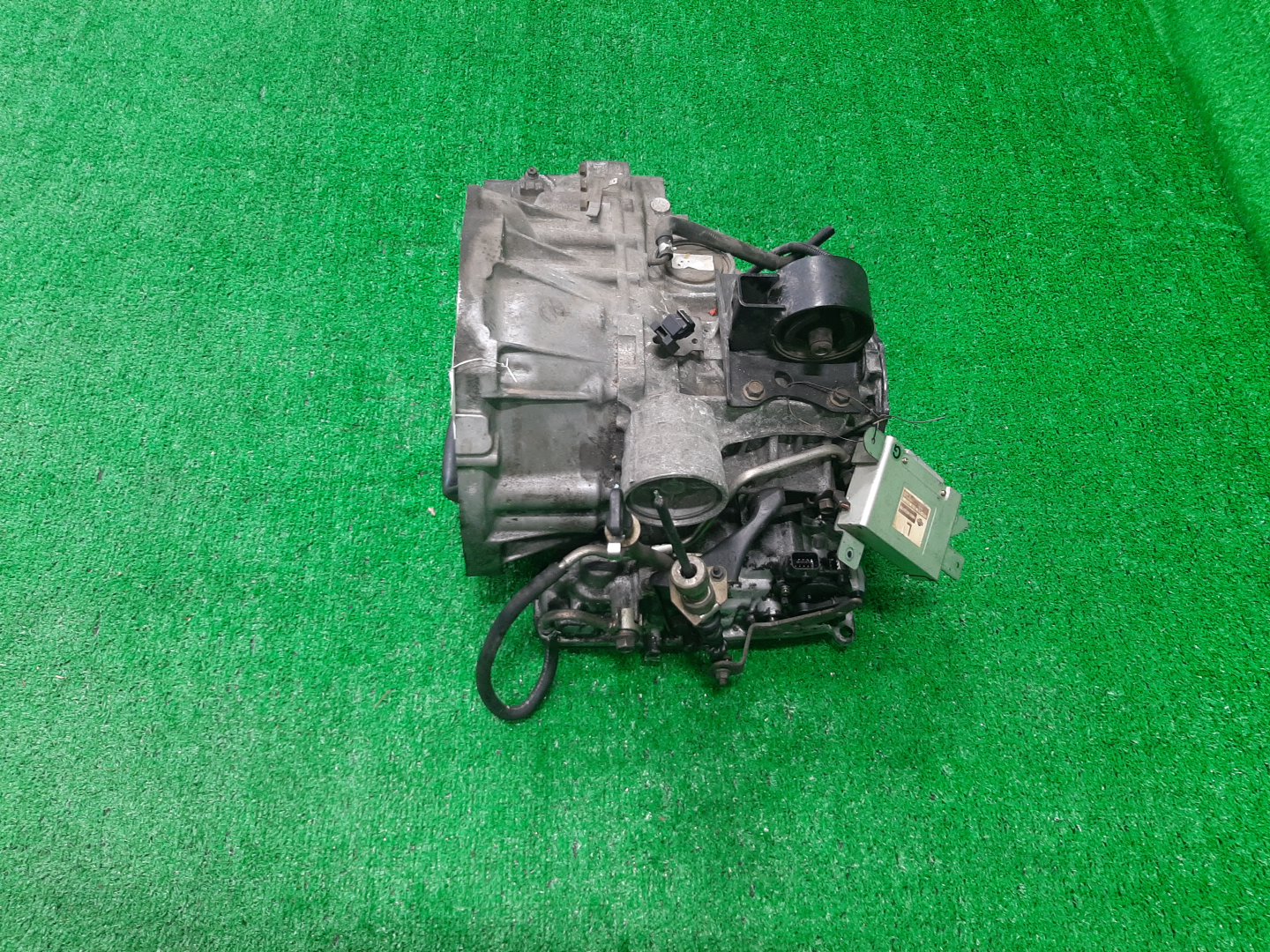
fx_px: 954
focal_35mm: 26
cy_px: 476
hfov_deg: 67.3
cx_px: 635
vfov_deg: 53.1
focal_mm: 3.93
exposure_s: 1/50
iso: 142
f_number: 1.7
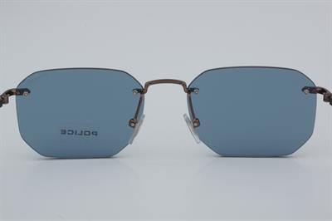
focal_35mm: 75
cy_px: 110
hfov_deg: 27.0
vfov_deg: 18.2
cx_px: 166
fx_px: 691
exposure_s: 1/4
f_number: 32
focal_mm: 50
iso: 100
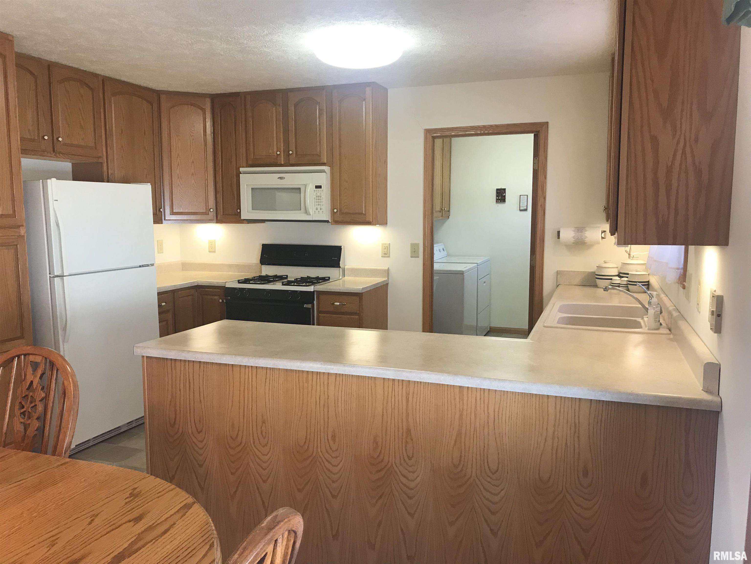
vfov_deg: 49.7
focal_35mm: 28
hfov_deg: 63.4
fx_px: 607
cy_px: 282
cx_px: 376
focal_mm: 3.99
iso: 32
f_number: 1.8
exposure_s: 1/30
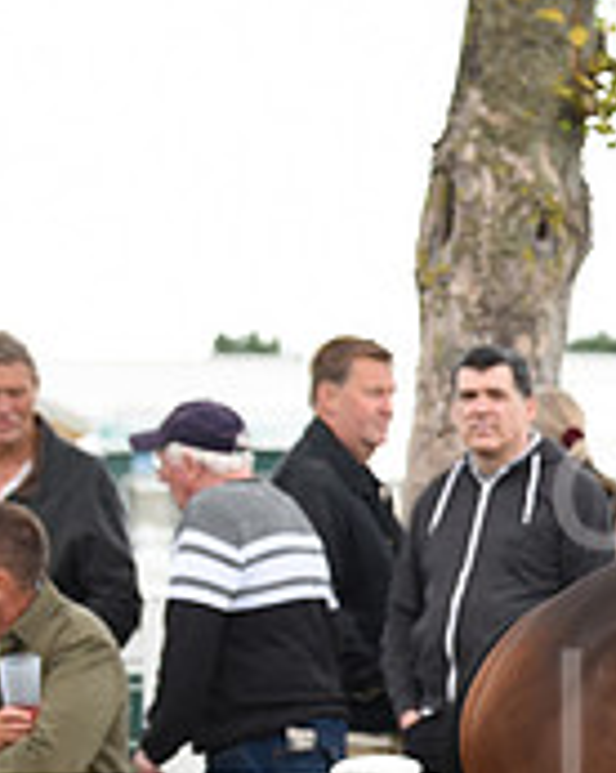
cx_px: 1138
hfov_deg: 4.2
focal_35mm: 365
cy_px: 766
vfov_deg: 5.3
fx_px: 8333
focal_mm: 116
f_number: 5
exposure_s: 1/640
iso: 1000
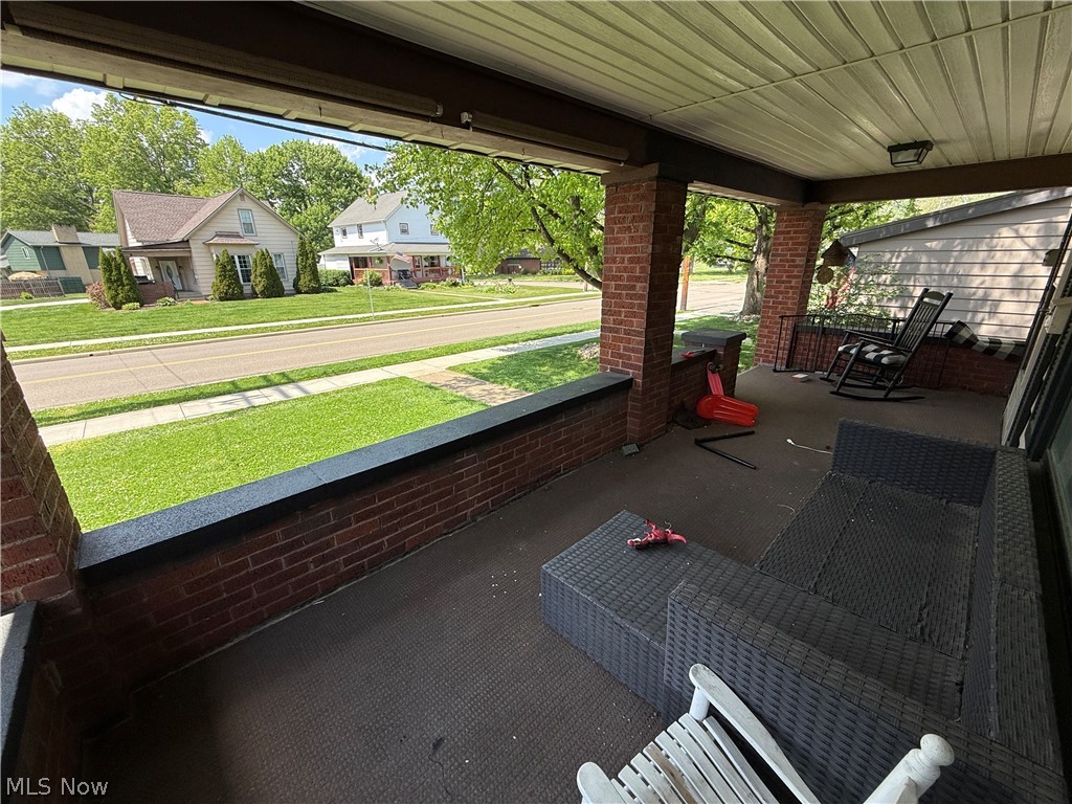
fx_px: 434
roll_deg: +1.6
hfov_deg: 102.1
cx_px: 536
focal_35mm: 14
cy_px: 402
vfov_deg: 85.7
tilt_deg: -18.3
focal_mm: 2.22
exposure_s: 1/514
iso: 50
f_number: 2.2
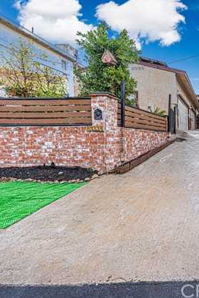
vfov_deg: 78.5
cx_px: 219
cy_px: 145
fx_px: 182
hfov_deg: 44.0
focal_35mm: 22
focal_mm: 14
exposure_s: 1/200
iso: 100
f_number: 6.3
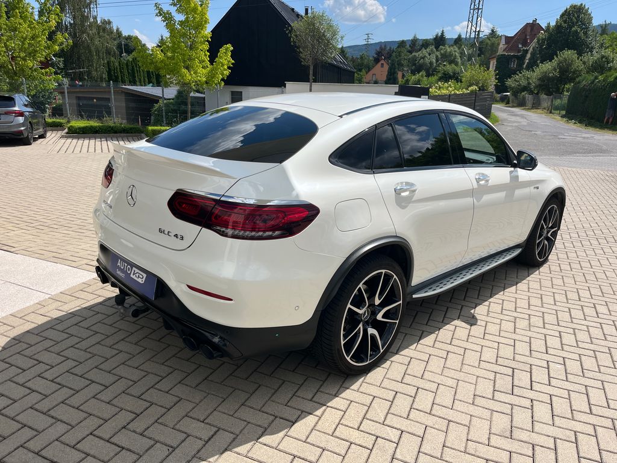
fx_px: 463
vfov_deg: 53.1
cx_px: 308
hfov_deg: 67.3
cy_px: 232
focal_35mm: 26
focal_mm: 5.1
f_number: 1.6
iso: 50
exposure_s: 1/5076
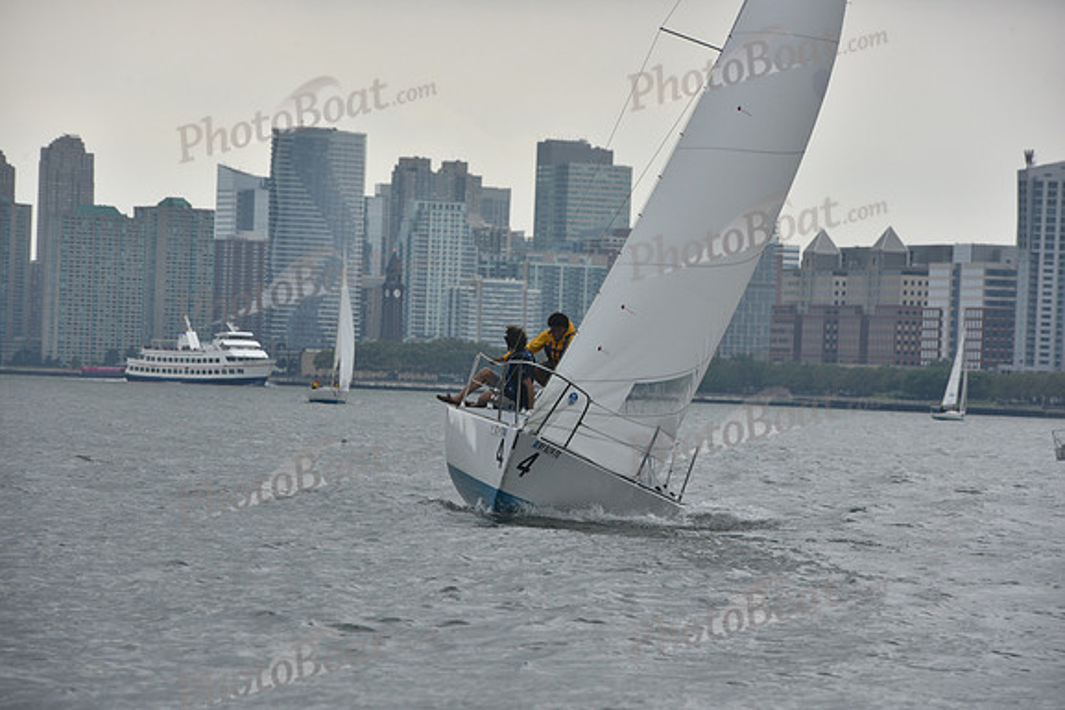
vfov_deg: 6.8
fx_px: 5947
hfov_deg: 10.2
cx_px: 533
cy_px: 355
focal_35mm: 201
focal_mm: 200
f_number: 9
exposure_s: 1/800
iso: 400
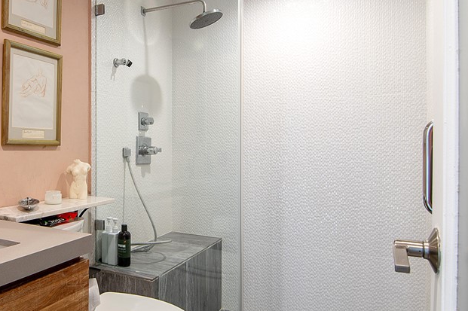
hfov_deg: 61.4
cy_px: 146
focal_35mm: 29
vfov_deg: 45.0
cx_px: 135
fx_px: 375
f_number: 8
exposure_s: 1/2.5
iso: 100
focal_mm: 11
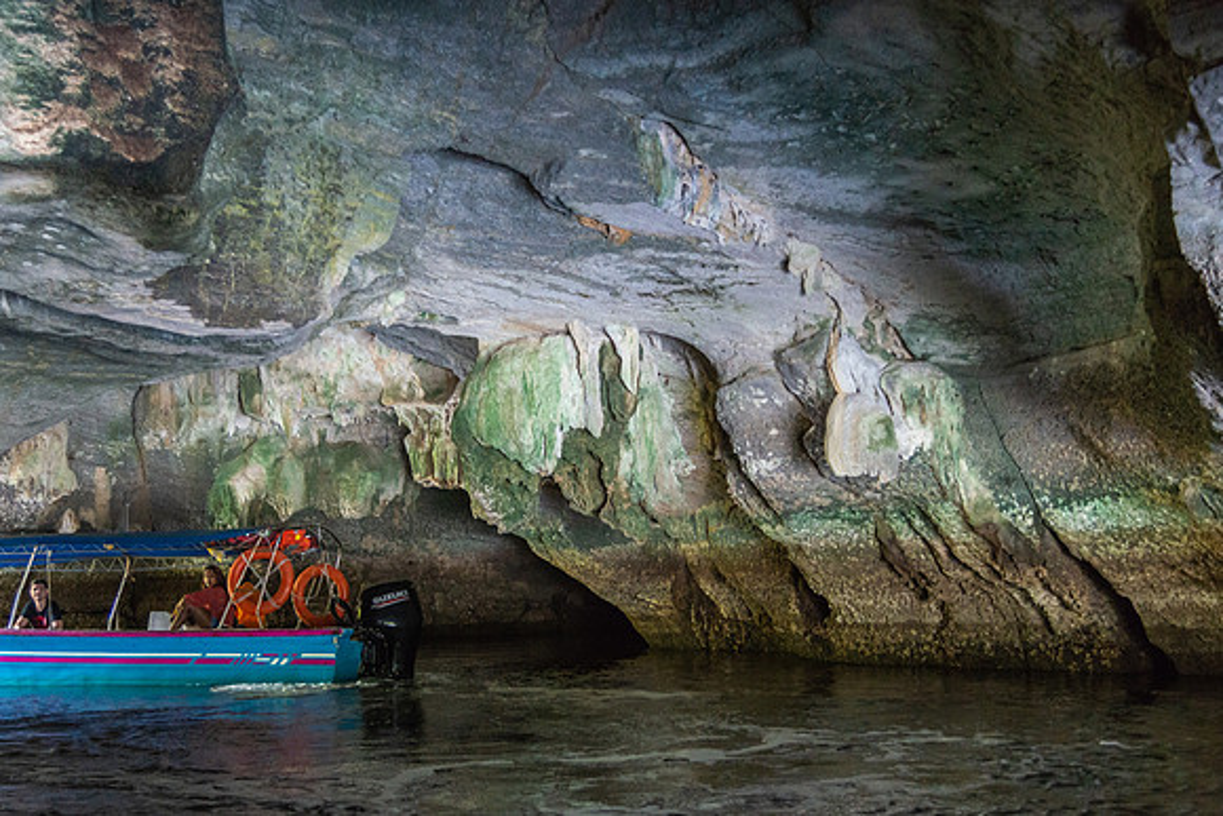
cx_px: 542
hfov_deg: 40.3
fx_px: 1665
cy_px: 404
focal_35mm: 49
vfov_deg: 27.5
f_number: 4
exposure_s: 1/60
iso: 2500
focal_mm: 44
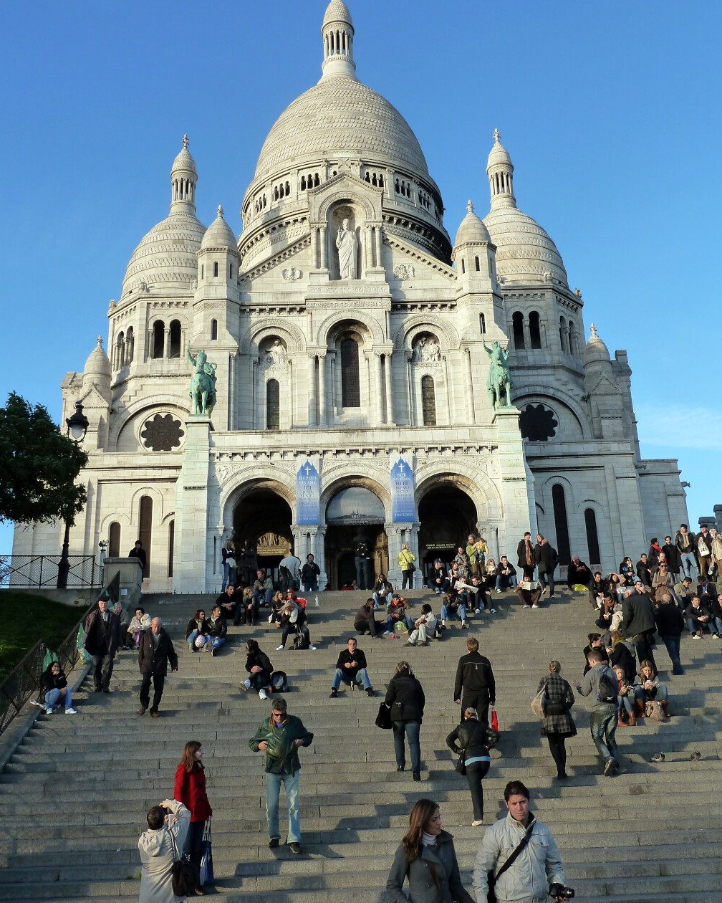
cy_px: 425
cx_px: 357
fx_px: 988
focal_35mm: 37
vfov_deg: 49.1
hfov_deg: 40.1
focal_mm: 5.7
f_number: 4
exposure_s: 1/200
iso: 125
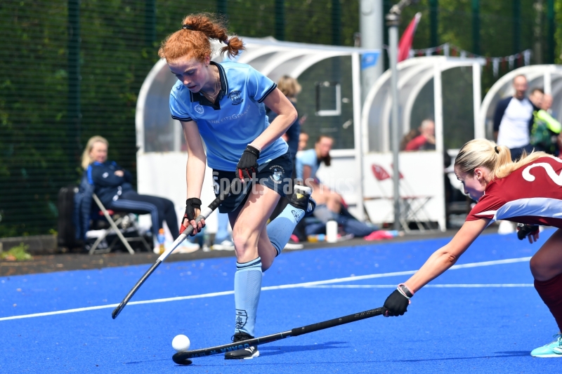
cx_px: 281
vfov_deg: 5.3
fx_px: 4058
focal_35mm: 260
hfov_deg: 7.9
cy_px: 187
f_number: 4
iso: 100
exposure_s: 1/1000
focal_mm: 130
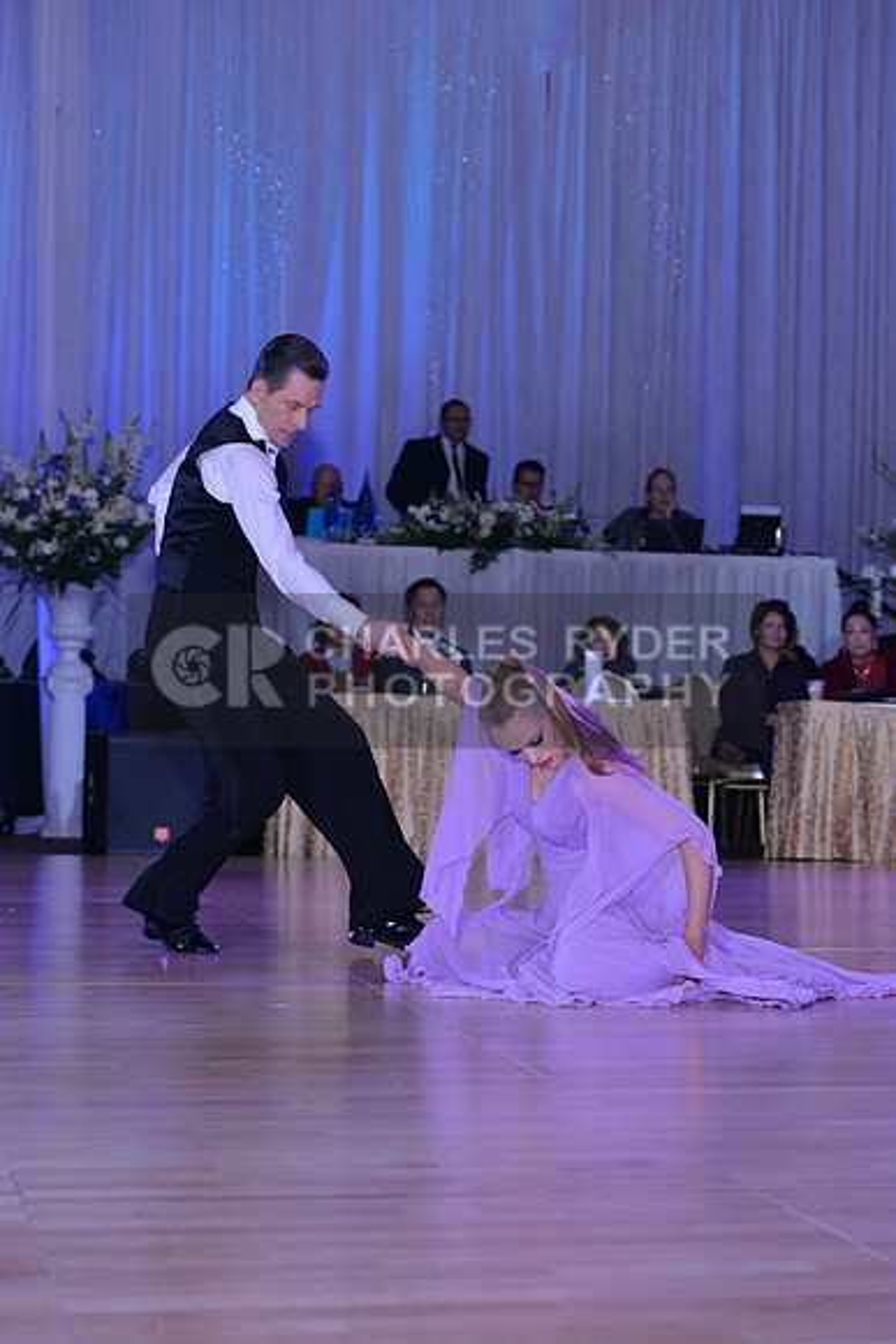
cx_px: 448
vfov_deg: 23.9
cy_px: 672
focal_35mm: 85
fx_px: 3171
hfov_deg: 16.1
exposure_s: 1/250
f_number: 5
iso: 1250
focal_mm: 85
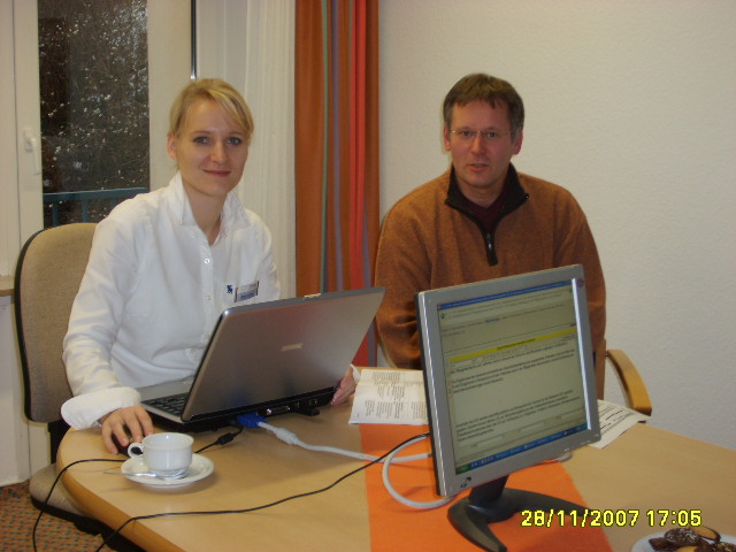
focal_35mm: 52
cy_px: 276
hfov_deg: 36.8
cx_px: 368
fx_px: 1106
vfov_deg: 28.0
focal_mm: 8.7
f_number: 3.3
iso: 100
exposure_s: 1/45
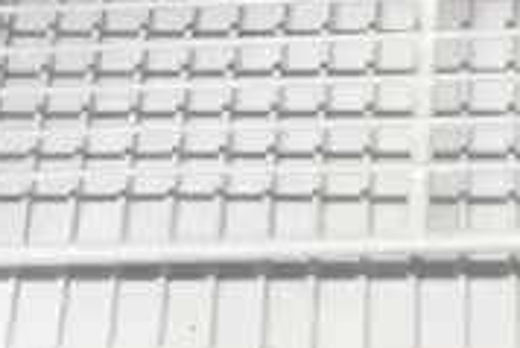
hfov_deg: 13.2
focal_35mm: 154
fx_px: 2226
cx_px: 502
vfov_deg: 8.1
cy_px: -563
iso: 6400
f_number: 5
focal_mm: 20
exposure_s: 1/100
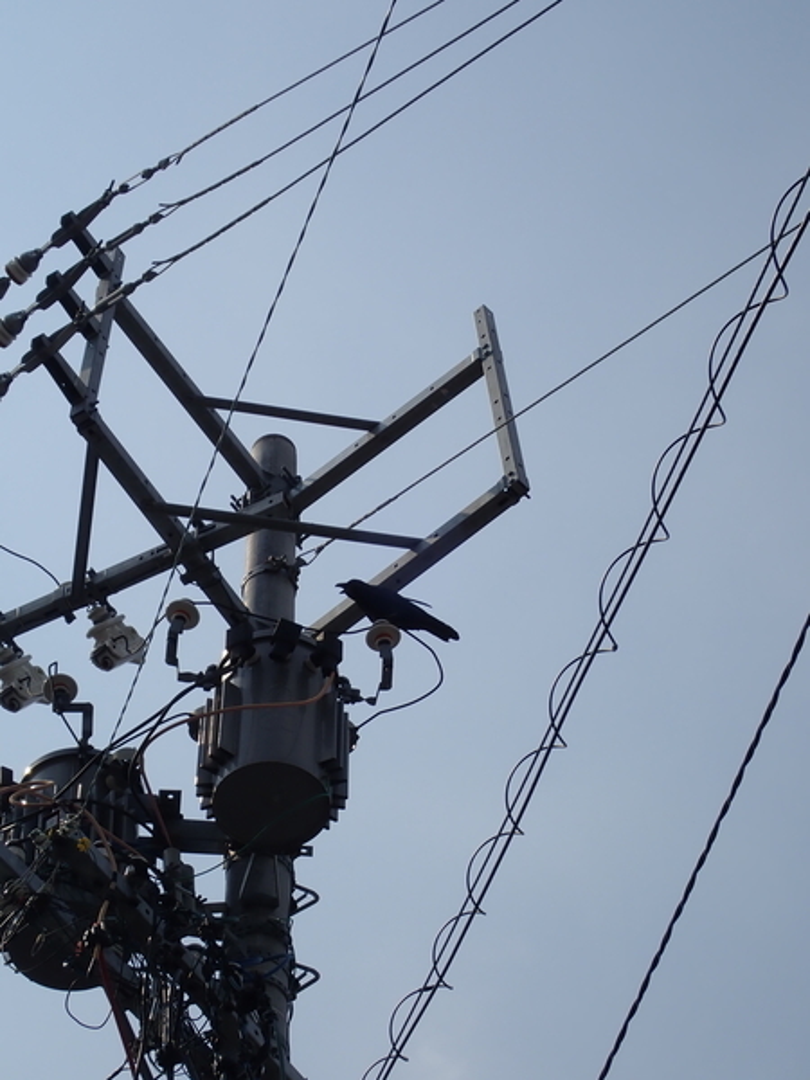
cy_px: 540
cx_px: 405
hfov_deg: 14.8
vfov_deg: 19.6
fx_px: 3120
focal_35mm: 100
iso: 100
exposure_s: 1/800
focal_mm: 18
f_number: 6.3
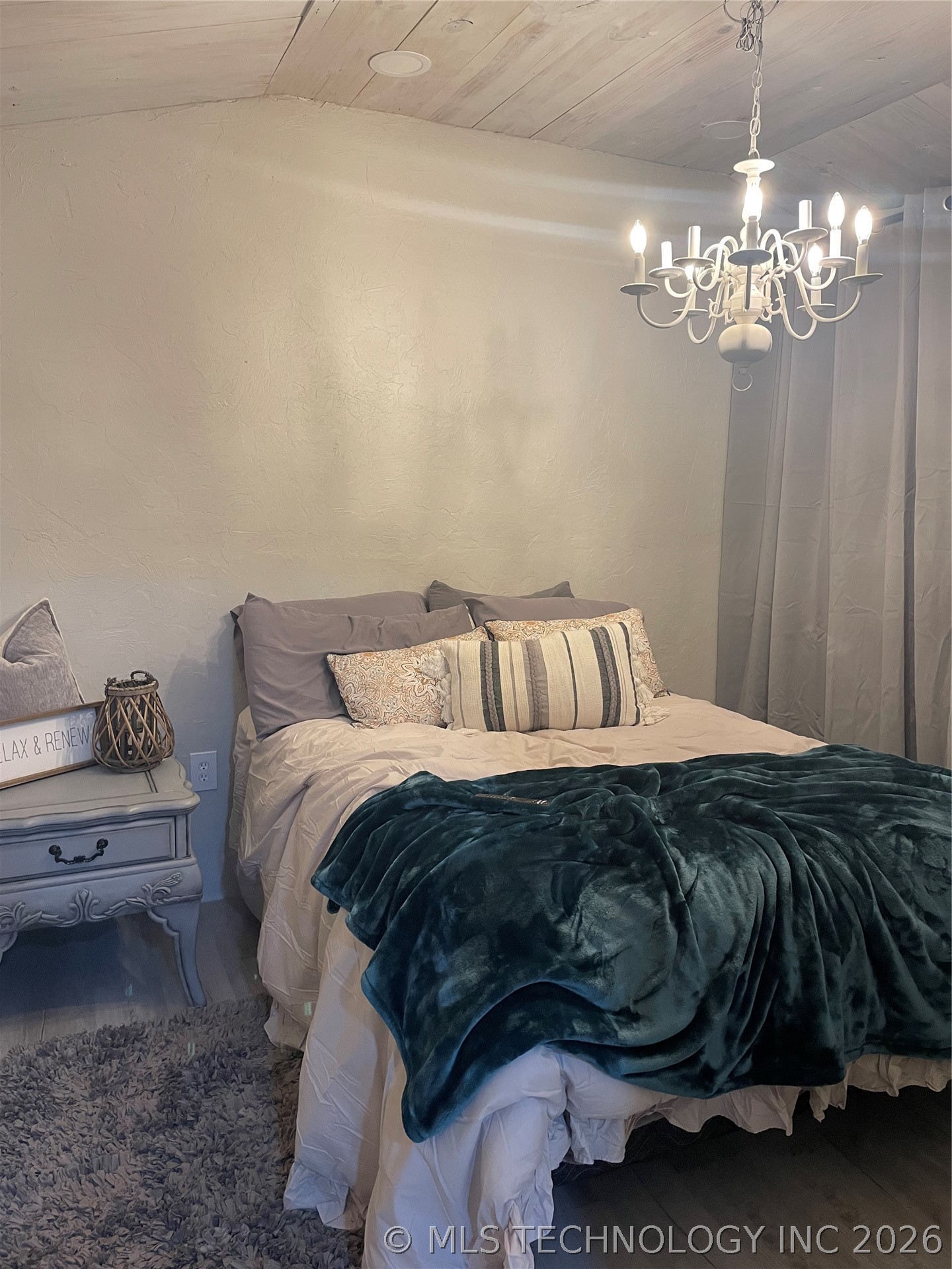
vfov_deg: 67.3
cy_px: 634
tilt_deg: -8.0
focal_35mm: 26
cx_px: 476
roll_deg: -0.3
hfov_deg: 53.1
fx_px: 953
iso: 125
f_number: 1.6
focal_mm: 4.2
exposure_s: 1/60
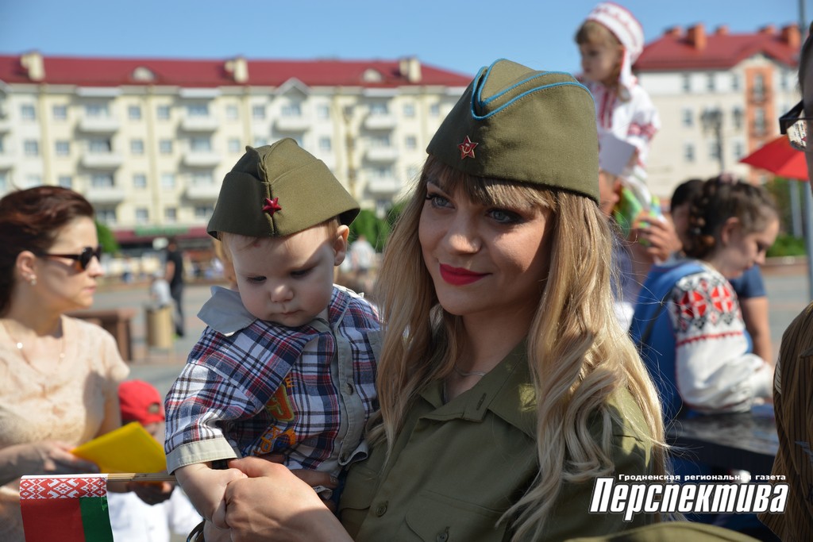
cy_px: 271
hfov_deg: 28.8
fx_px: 1581
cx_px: 406
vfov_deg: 19.5
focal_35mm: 70
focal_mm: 70
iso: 200
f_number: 7.1
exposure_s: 1/500
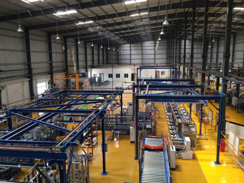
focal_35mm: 30
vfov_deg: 46.8
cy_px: 92
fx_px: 211
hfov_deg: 60.0
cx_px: 122
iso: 40
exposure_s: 1/30
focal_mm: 4.12
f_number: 2.2
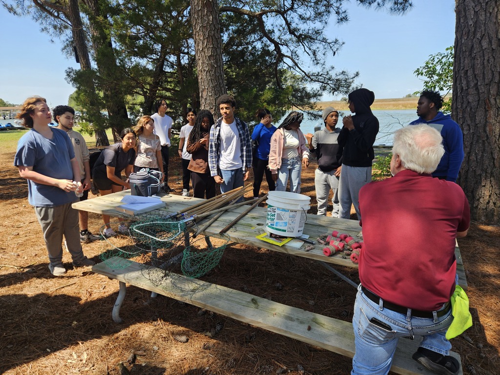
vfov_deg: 58.9
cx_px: 250
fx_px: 332
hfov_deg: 73.9
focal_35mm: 23
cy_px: 188
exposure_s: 1/489
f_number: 1.8
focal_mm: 5.4
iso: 25
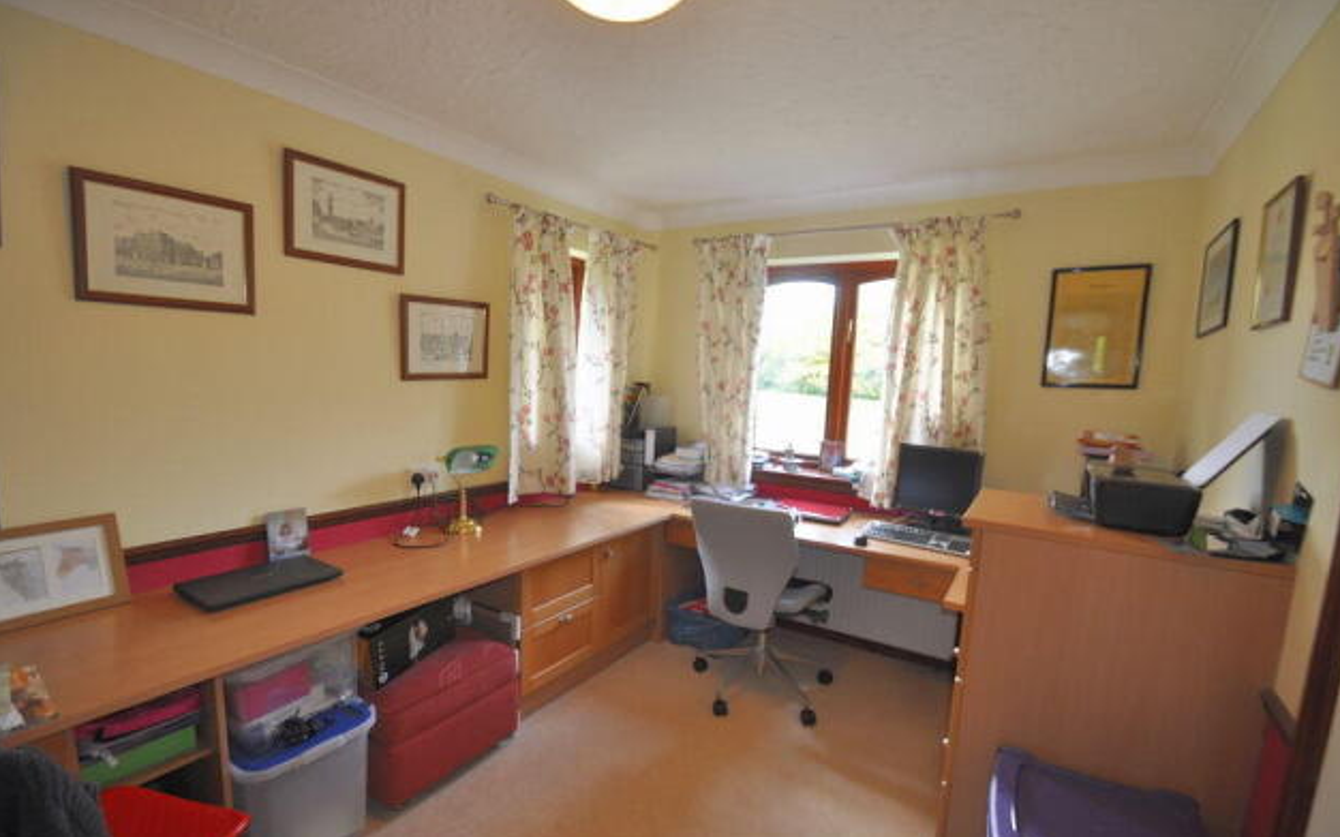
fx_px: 584
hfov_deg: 97.8
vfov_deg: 71.2
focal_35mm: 16
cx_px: 661
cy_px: 443
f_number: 3.5
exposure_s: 1/100
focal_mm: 10
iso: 560
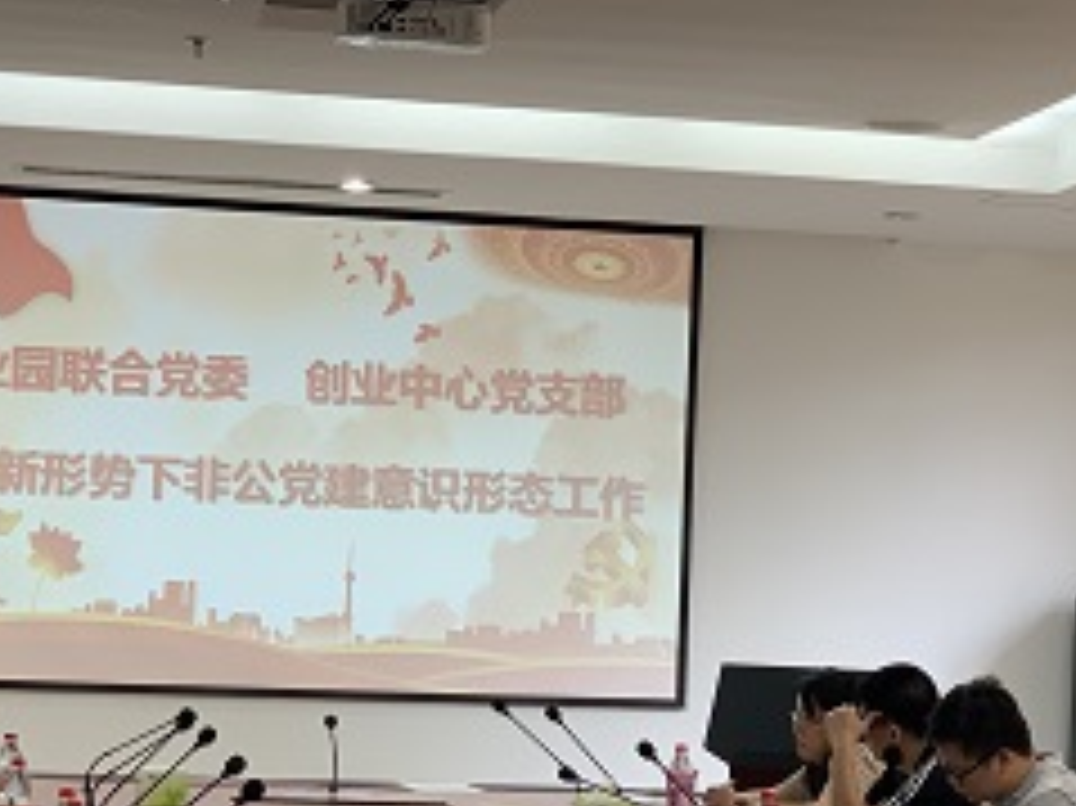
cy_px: 687
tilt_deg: -1.1
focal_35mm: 109
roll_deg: -2.8
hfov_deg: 18.0
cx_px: 657
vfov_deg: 13.5
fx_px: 3386
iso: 80
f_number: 2.4
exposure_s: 1/50
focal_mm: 6
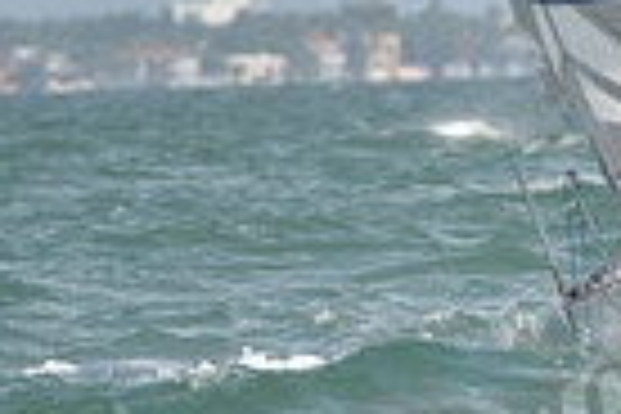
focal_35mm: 1681
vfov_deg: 0.8
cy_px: 74
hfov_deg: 1.2
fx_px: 28995
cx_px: 1224
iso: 280
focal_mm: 400
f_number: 6.3
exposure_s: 1/1600
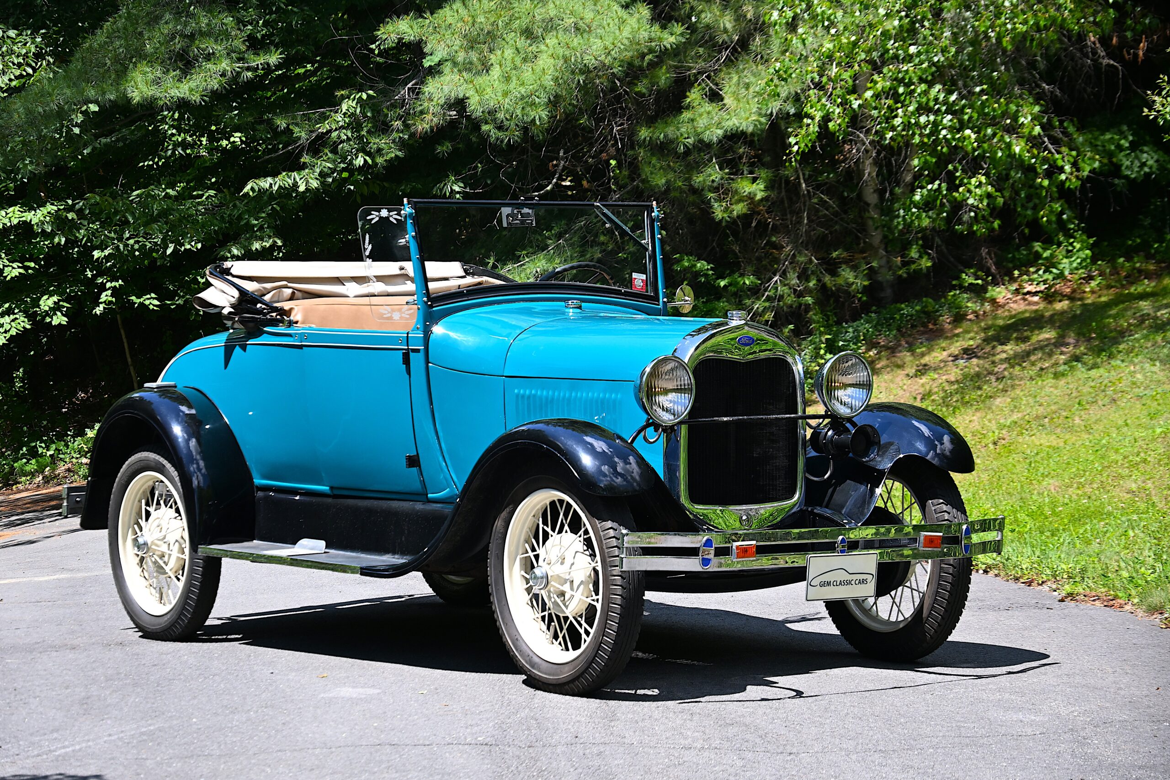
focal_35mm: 92
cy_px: 390
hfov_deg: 22.3
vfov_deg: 14.9
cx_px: 585
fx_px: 2974
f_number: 4.8
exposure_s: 1/250
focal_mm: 61
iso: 280
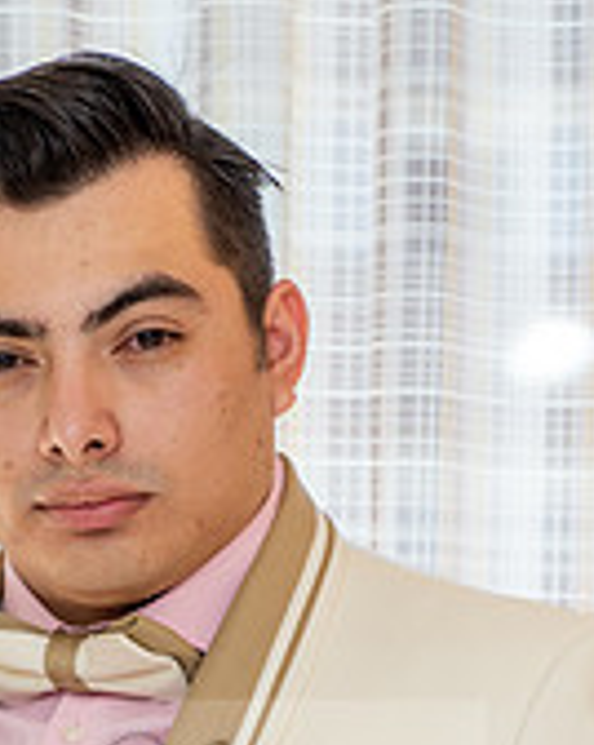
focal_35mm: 242
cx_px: 111
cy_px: 805
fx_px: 5328
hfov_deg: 6.4
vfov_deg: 7.9
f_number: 3.5
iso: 320
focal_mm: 70
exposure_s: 1/250
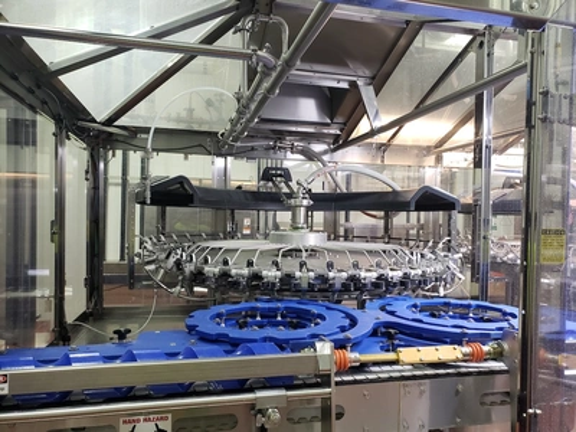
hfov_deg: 67.3
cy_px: 216
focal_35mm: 26
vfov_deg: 53.1
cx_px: 288
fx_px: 433
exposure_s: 1/40
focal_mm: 4.3
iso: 250
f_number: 2.4
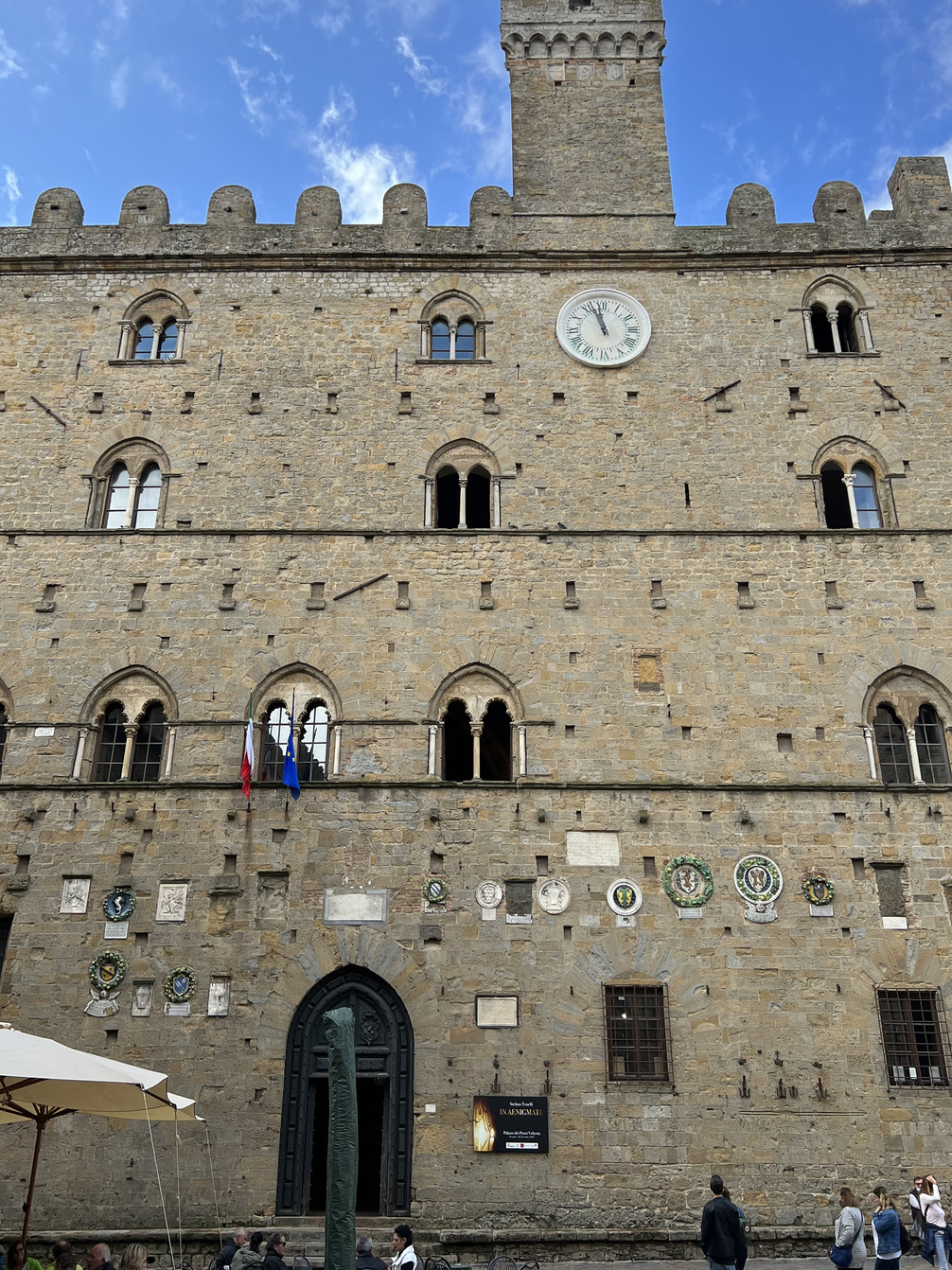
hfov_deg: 45.4
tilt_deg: +25.9
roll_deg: -0.6
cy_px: 557
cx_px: 466
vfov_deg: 58.2
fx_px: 1137
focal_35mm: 31
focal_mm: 5.7
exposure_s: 1/1751
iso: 50
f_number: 1.5
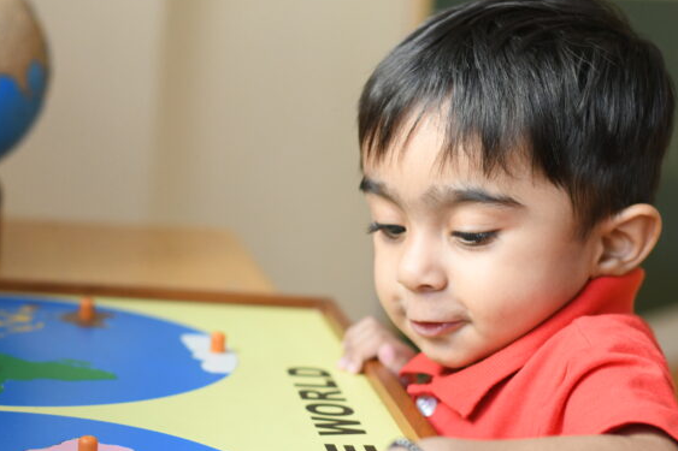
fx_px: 1713
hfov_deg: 22.3
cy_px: 296
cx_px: 225
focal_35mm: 91
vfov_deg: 15.0
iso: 1250
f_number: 3.2
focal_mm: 50
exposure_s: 1/400
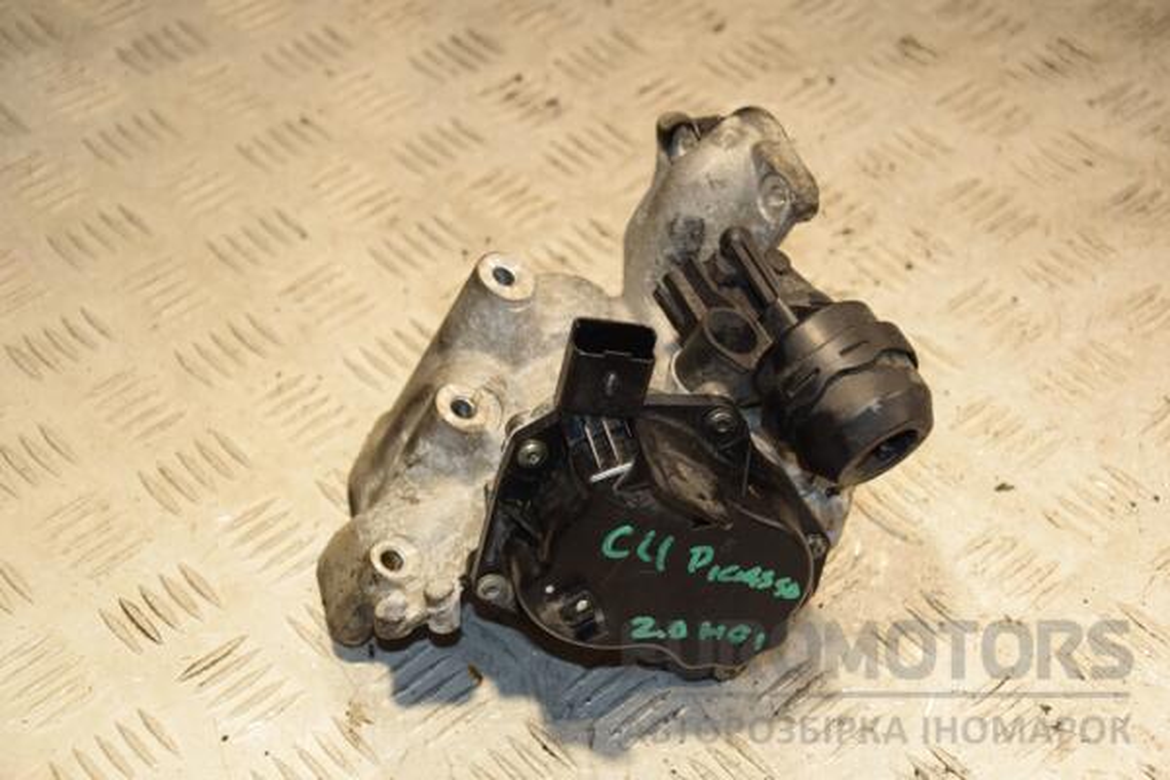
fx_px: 2340
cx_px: 585
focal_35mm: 72
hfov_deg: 28.1
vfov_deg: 18.9
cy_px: 390
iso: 800
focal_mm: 48
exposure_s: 1/200
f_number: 4.8
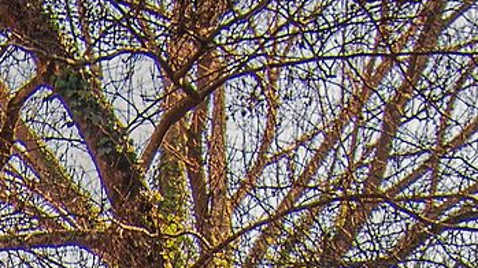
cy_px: 934
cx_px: -264
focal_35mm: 216
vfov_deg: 5.2
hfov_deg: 9.7
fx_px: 2737
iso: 100
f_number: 5.6
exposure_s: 1/100
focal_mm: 20
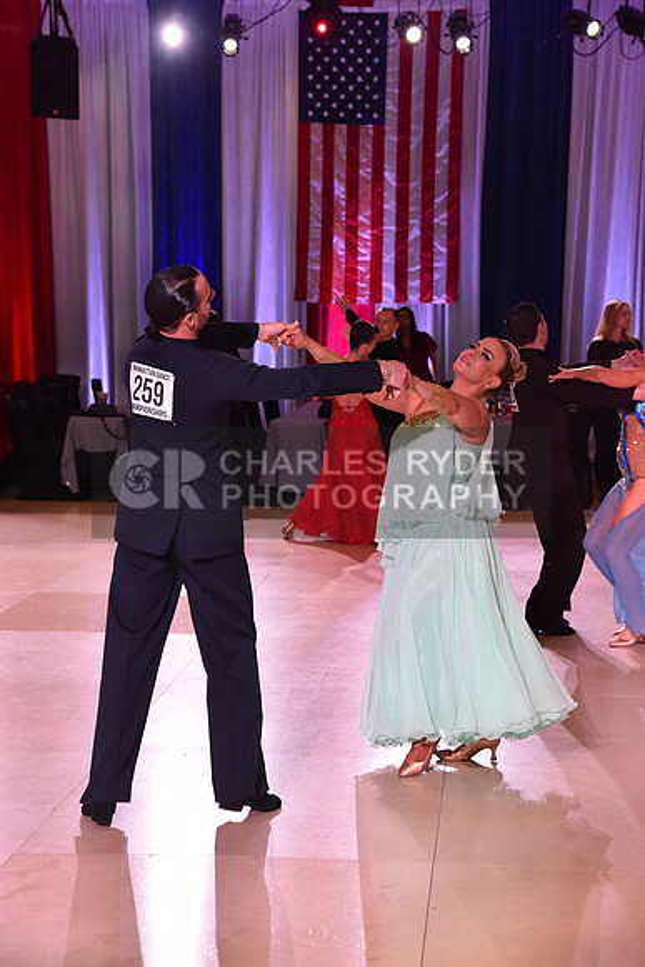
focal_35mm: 75
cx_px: 322
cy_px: 484
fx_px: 2014
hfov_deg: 18.2
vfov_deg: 27.0
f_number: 6.3
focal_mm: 75
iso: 2500
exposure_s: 1/320
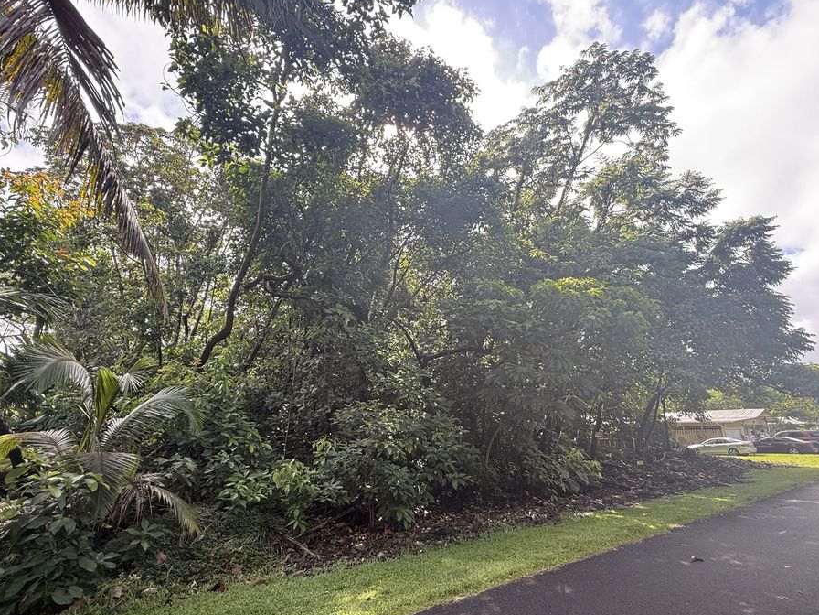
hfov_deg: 94.5
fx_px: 379
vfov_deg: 78.0
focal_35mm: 16
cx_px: 420
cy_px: 329
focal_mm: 2.22
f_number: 2.2
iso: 64
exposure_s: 1/132
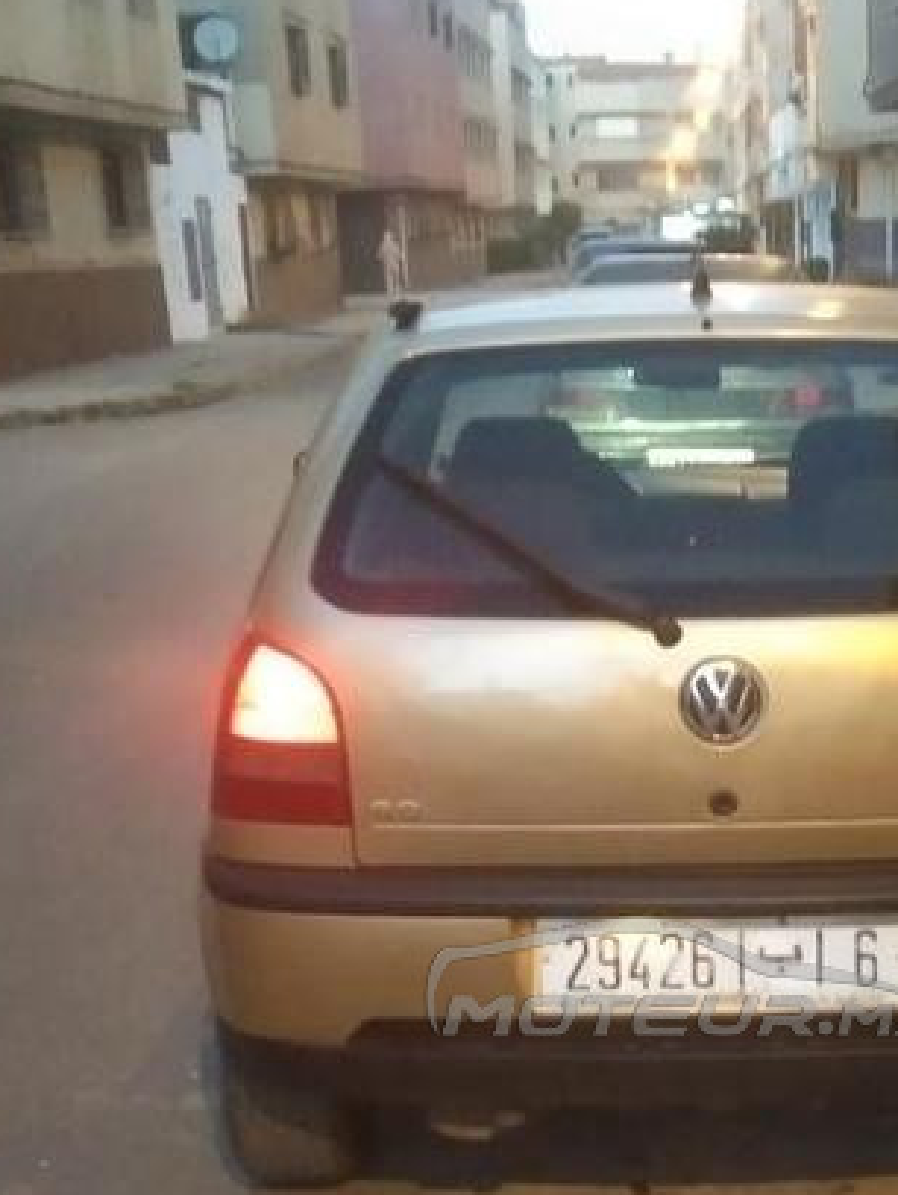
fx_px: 2210
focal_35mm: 64
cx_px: 684
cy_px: 976
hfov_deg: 22.7
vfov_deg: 29.5
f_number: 2.2
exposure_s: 1/14
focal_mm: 3.65
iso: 868
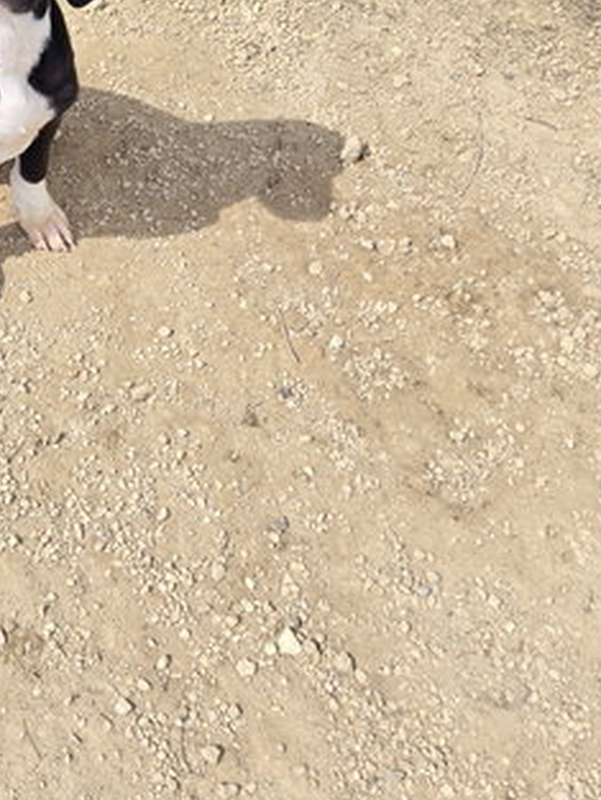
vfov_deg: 37.0
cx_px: 28
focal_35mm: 49
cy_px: 116
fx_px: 1134
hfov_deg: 28.2
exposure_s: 1/1250
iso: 25
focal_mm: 5.4
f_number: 1.8
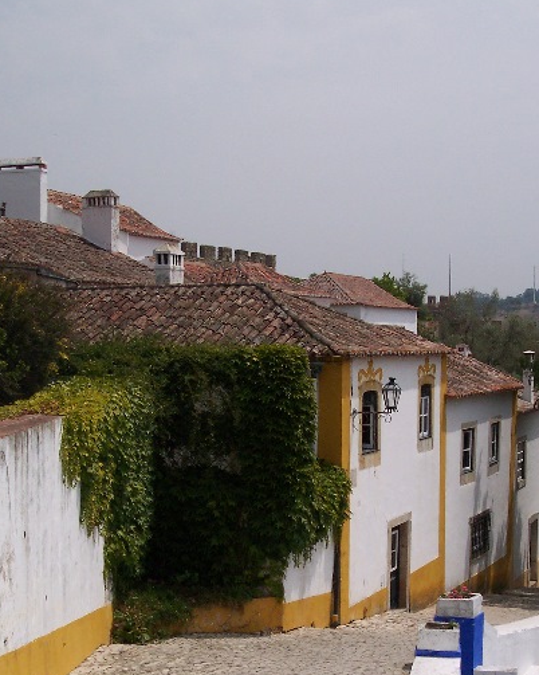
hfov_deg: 25.8
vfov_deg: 31.9
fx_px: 1177
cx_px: 306
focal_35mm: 59
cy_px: 388
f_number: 4.8
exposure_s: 1/1000
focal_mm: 8
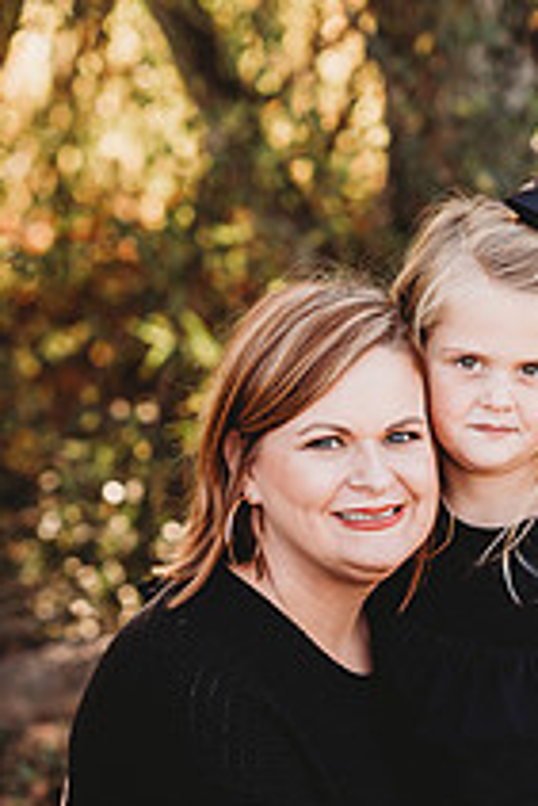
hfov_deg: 7.6
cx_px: 435
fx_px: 4050
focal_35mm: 181
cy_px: 829
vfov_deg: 11.2
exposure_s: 1/250
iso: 160
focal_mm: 85
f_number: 2.8
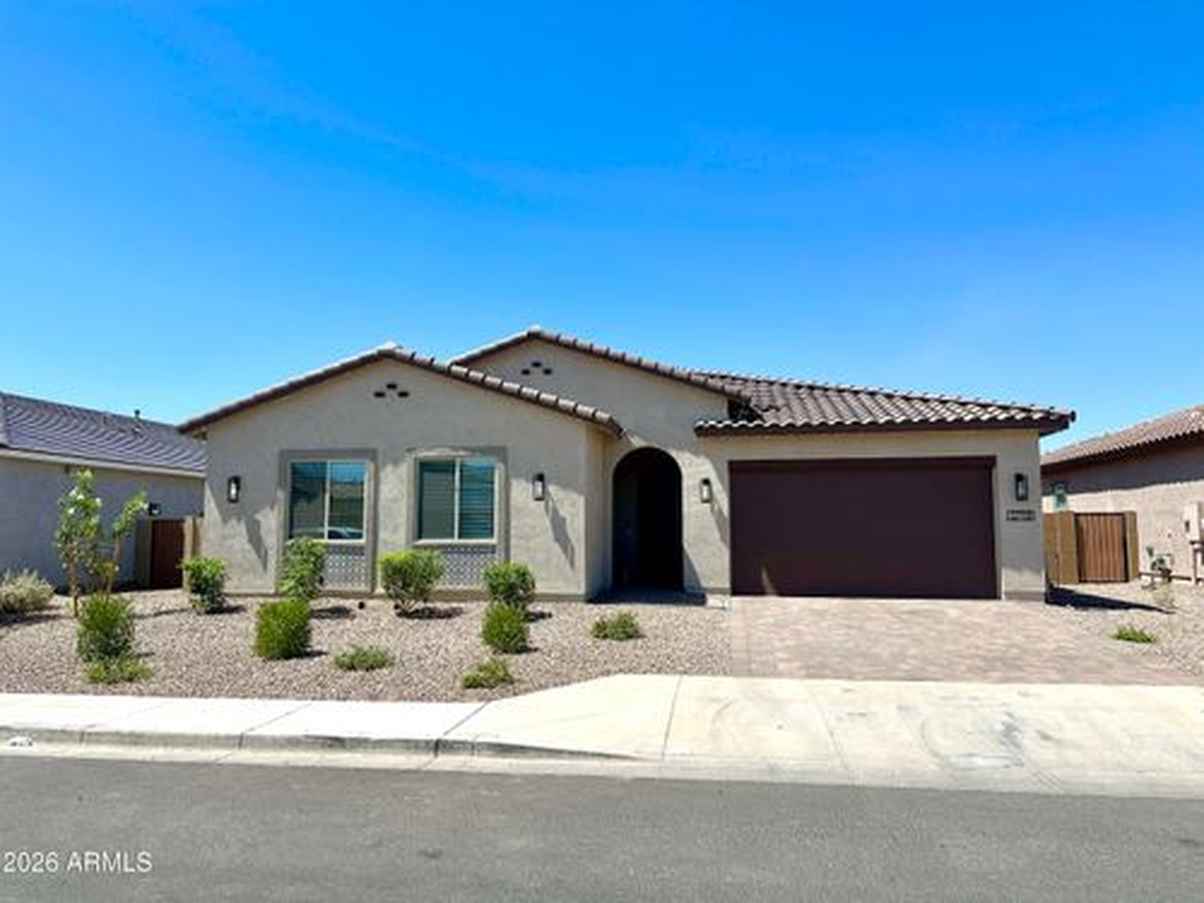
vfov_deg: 56.8
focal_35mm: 24
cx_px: 602
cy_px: 452
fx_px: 835
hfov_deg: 71.6
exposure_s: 1/5848
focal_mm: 6.86
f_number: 1.78
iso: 80
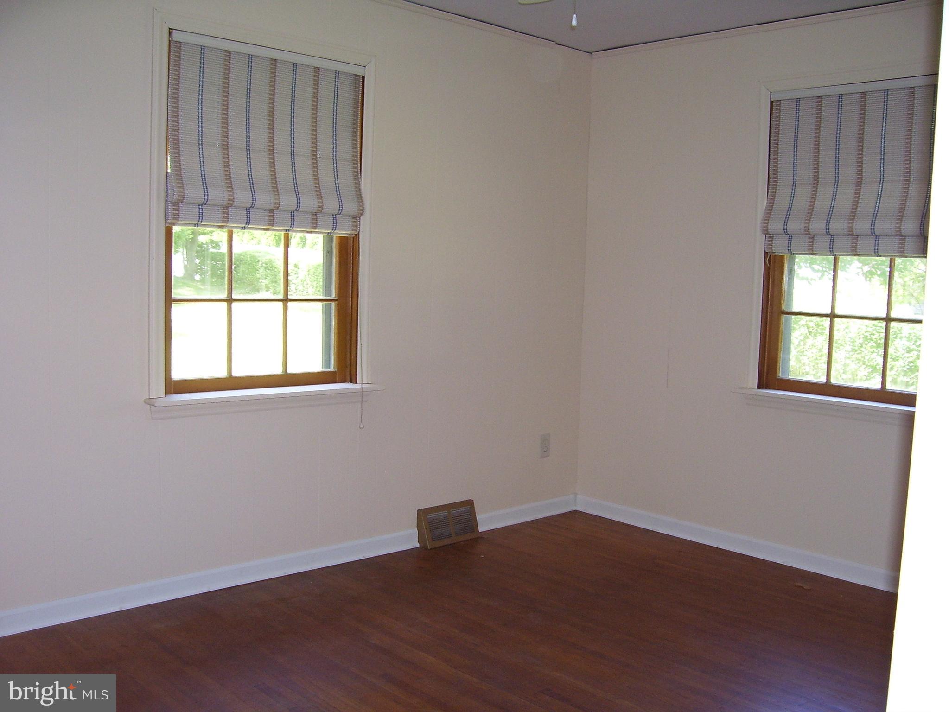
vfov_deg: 41.8
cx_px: 474
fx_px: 932
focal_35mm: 34
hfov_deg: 53.9
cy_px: 356
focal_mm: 5.6
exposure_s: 1/60
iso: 125
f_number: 2.7
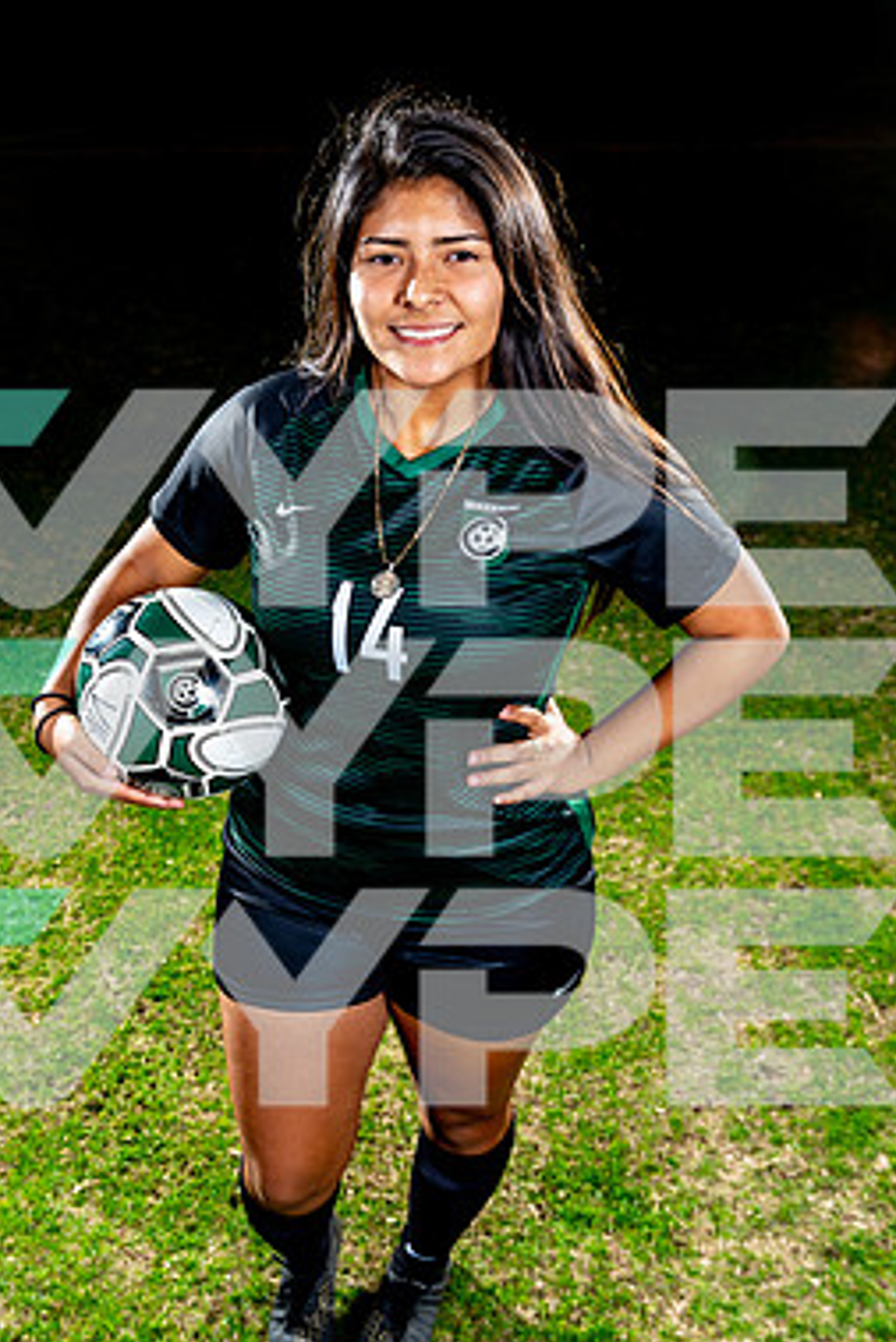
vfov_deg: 50.6
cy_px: 751
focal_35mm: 38
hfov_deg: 35.0
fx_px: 1417
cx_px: 386
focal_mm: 32
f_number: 5.6
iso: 100
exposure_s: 1/125
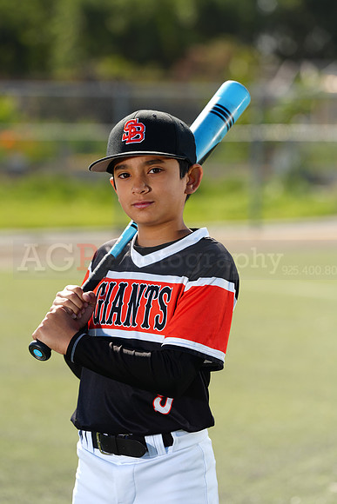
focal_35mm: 200
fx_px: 2806
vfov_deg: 10.3
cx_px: 168
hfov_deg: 6.9
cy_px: 252
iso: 64
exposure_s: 1/250
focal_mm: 200
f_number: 5
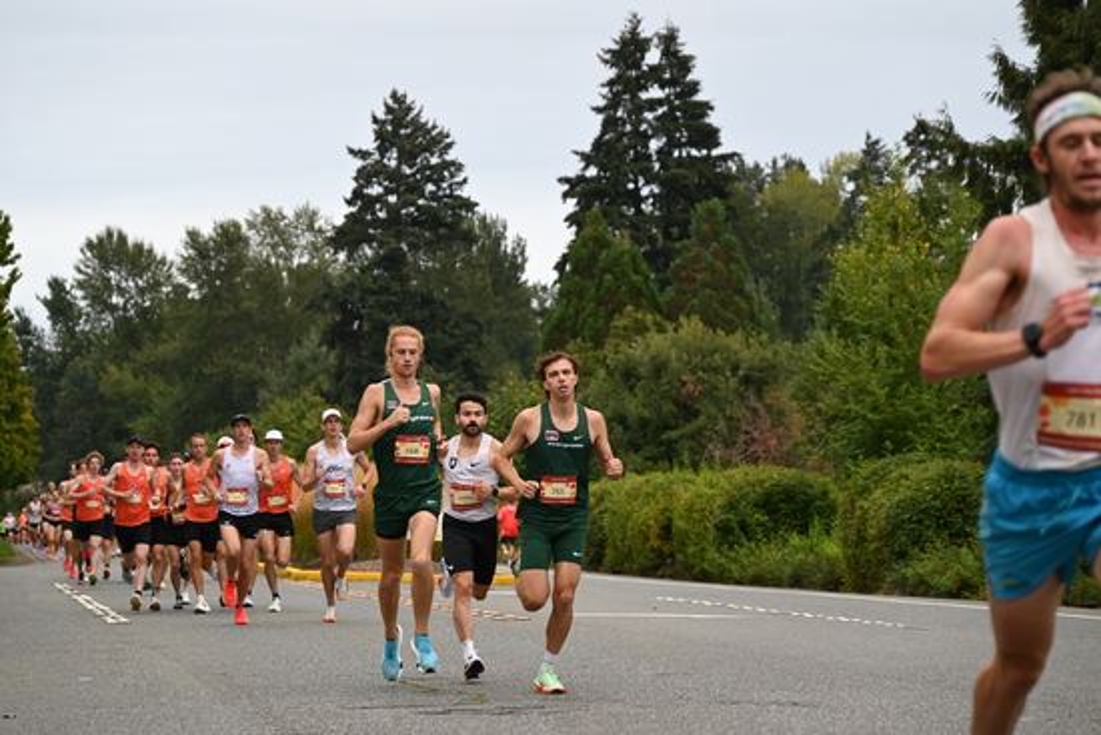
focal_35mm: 140
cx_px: 550
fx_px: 4283
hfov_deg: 14.6
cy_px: 368
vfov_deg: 9.8
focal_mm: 140
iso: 720
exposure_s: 1/250
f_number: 6.3
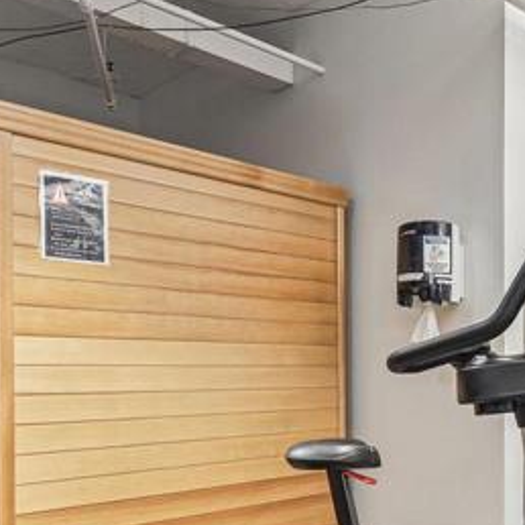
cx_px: 391
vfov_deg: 42.5
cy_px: 393
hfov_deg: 42.6
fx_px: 652
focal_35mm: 38
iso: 200
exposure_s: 1/5
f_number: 8
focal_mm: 16
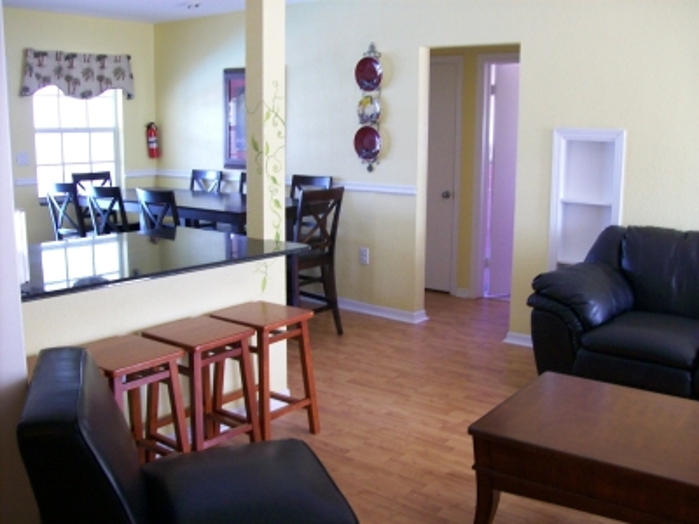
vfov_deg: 39.7
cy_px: 262
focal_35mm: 36
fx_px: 727
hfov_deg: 51.4
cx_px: 350
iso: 160
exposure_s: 1/13.4
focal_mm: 6
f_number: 2.7
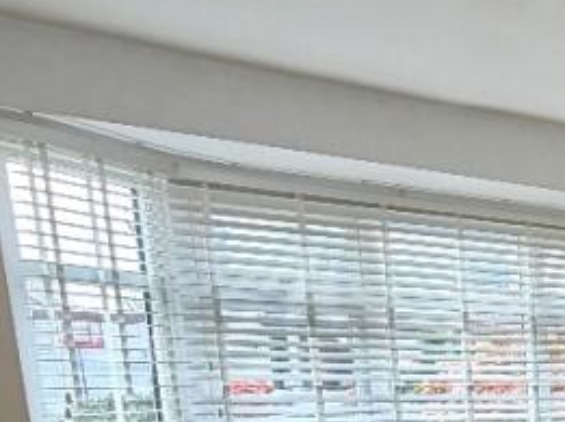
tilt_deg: -11.0
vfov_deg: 23.6
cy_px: 539
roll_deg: -1.2
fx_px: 896
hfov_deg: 25.5
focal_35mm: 55
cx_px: 864
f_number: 2.2
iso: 80
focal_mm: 2.22
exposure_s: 1/121
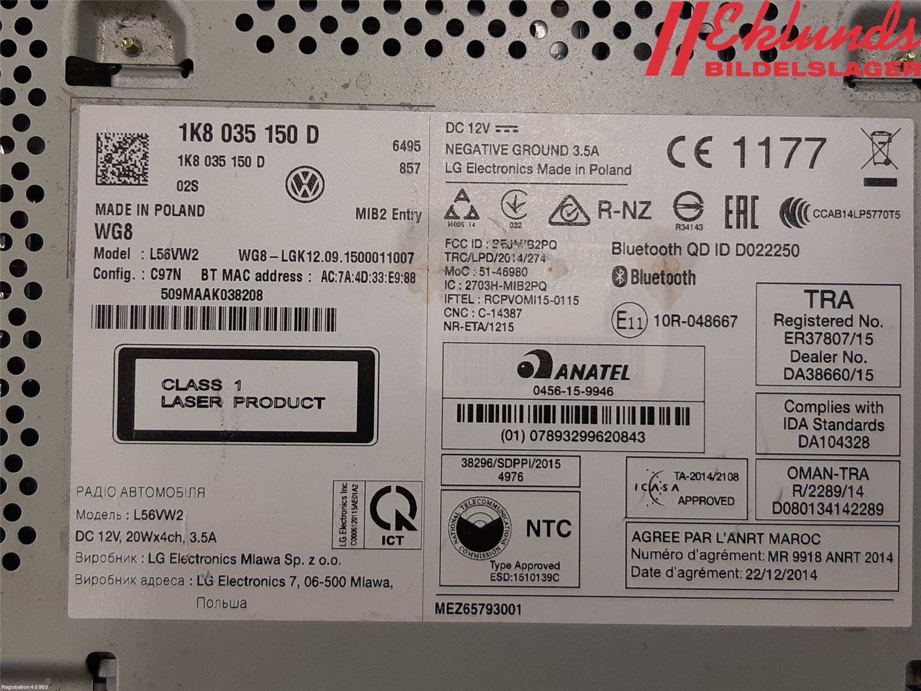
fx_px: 692
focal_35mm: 26
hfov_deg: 67.3
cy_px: 346
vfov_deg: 53.1
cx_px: 460
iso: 64
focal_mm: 3.93
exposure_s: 1/50
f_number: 1.7
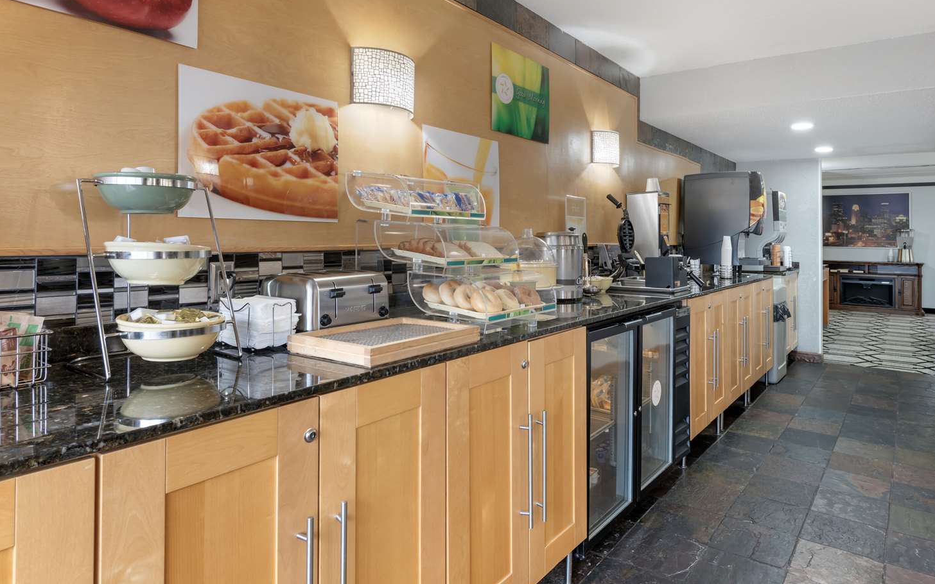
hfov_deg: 82.3
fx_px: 535
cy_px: 284
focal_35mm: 21
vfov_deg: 57.3
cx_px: 481
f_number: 11
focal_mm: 20
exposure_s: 1/13
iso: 400
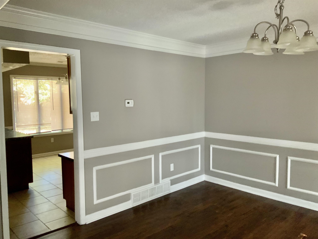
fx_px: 266
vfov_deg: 48.2
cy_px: 120
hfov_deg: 61.7
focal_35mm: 29
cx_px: 159
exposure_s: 1/60
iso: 200
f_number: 1.8
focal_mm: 3
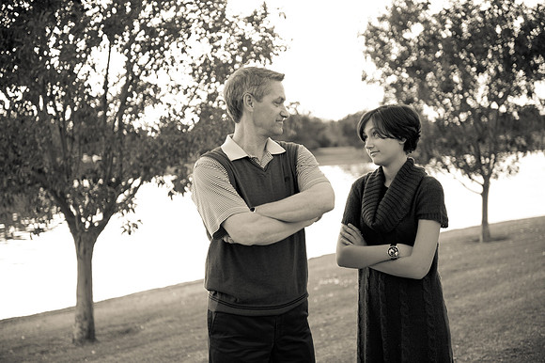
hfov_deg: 33.4
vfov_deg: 22.6
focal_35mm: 60
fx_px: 908
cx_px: 272
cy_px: 182
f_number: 2.8
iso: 200
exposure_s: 1/160
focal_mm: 60
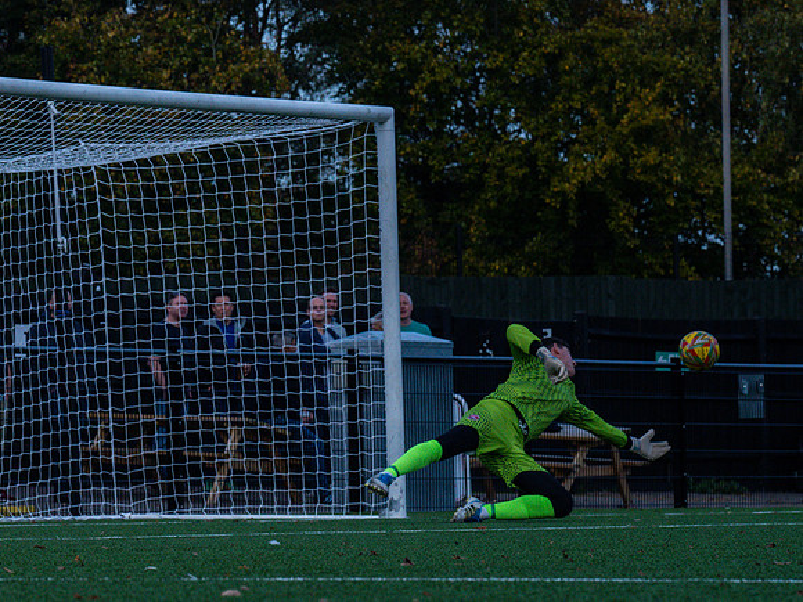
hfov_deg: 6.4
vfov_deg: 4.8
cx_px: -150
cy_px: 154
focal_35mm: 308
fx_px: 7149
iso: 800
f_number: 8
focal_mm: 135
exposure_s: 1/2000
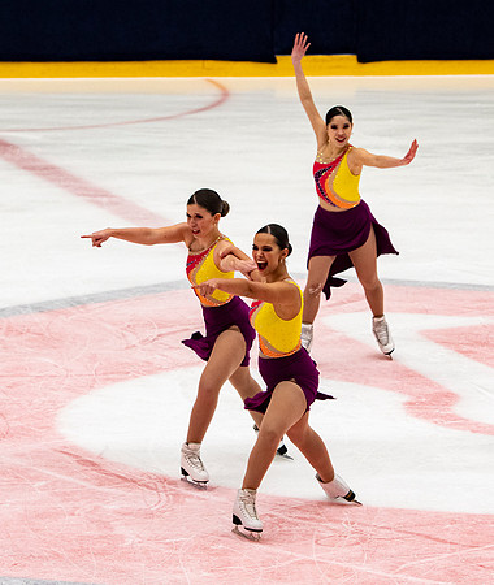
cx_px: 192
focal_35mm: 272
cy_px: 288
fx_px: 4817
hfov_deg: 5.9
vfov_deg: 6.9
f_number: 4
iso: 720
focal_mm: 112
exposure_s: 1/500
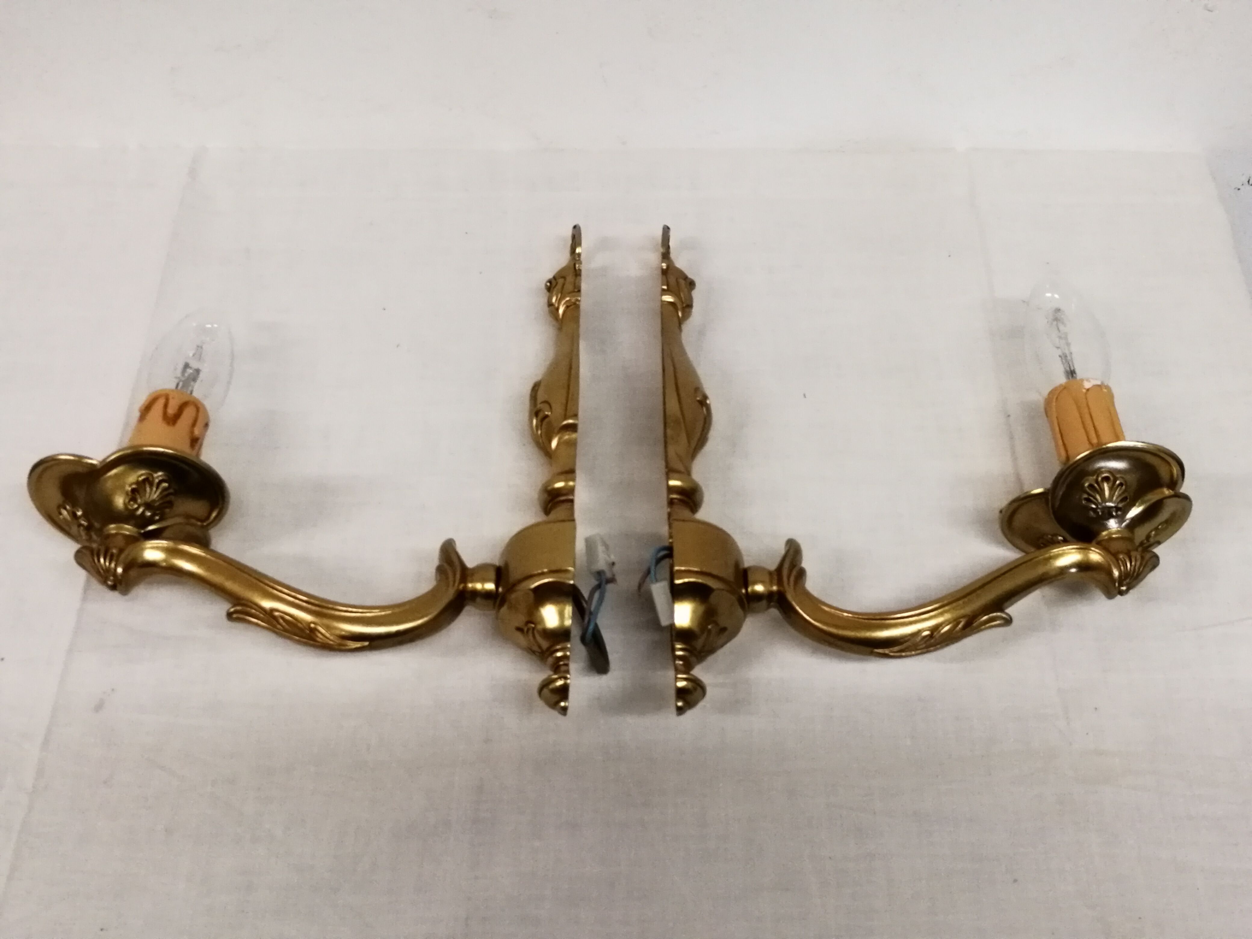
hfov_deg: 45.8
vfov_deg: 35.1
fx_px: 1483
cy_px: 470
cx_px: 626
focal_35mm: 41
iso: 80
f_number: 2.2
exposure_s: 1/50
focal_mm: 2.38
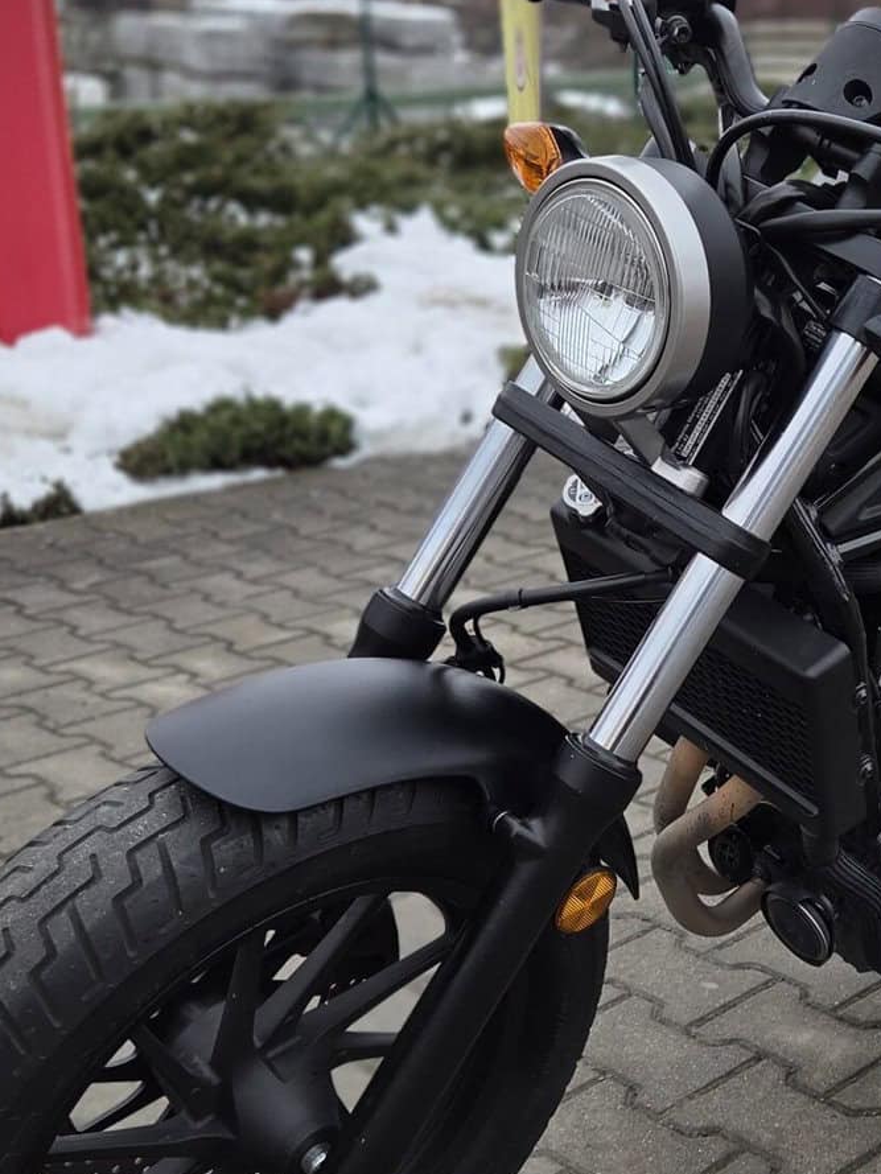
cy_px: 623
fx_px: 1798
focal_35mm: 53
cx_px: 729
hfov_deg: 26.9
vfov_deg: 36.2
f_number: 1.8
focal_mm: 5.4
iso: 32
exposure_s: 1/180
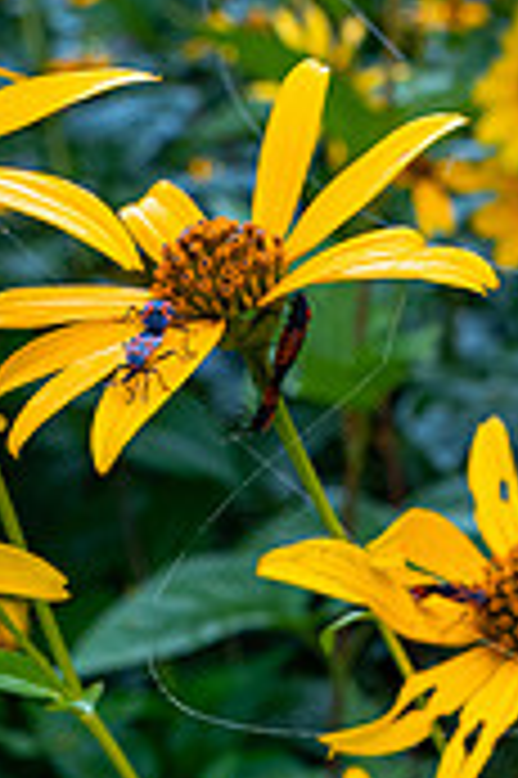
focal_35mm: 78
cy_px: 994
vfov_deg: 23.2
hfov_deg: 16.9
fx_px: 1687
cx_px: 559
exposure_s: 1/100
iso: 400
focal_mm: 20
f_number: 8
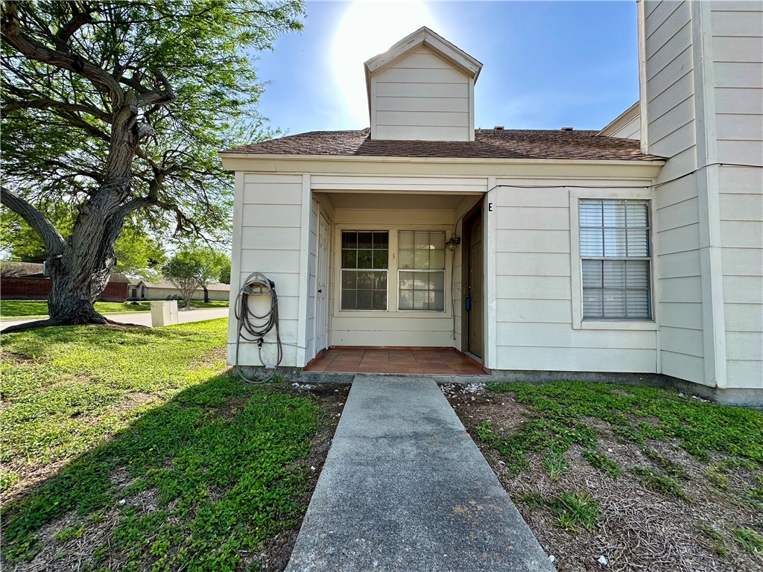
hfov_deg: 102.1
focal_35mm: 14
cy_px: 286
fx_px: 309
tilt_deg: +2.8
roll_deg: -0.9
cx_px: 382
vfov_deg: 85.7
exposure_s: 1/629
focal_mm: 2.22
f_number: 2.2
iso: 40
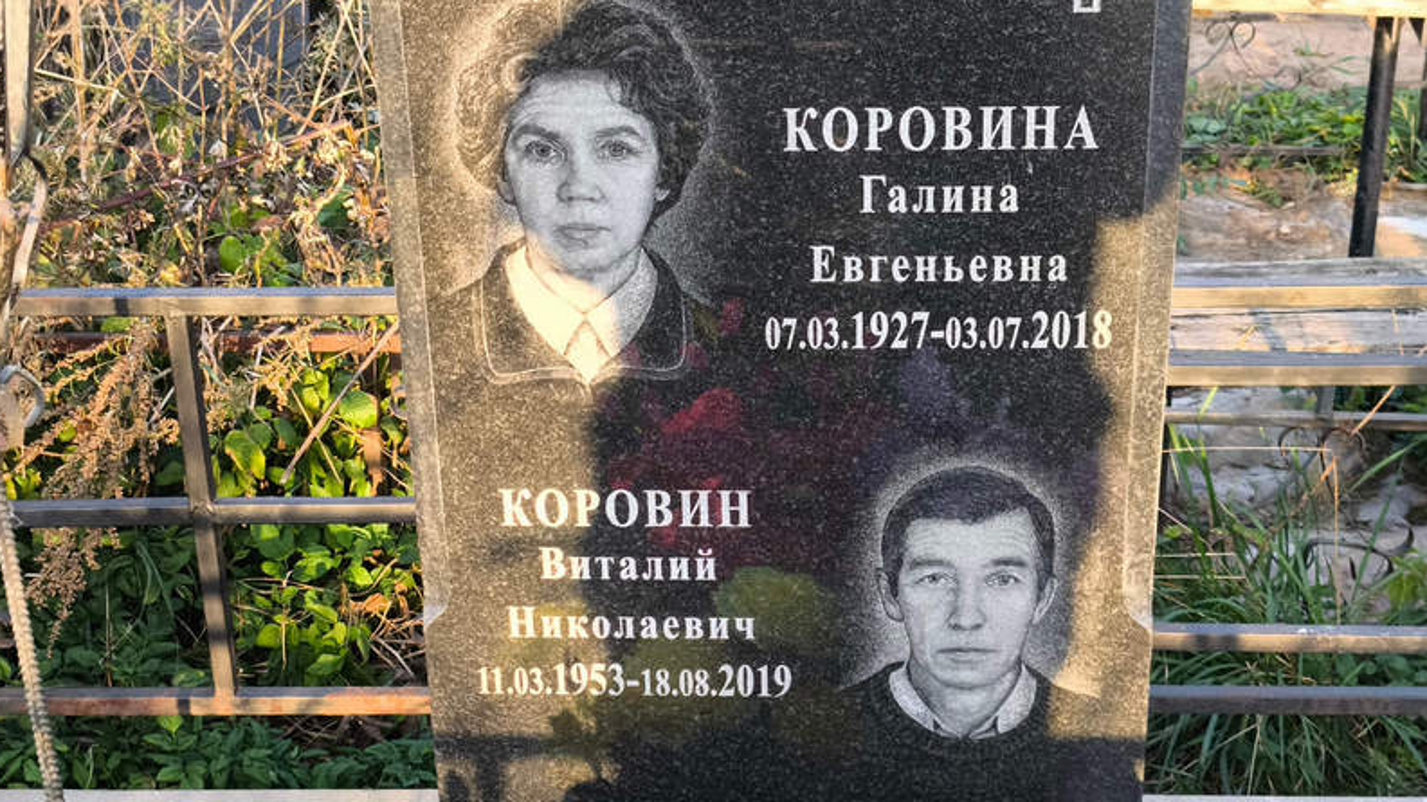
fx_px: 2081
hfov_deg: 37.9
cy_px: 391
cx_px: 711
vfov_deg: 21.8
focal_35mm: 55
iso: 50
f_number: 1.7
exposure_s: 1/125
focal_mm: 4.71
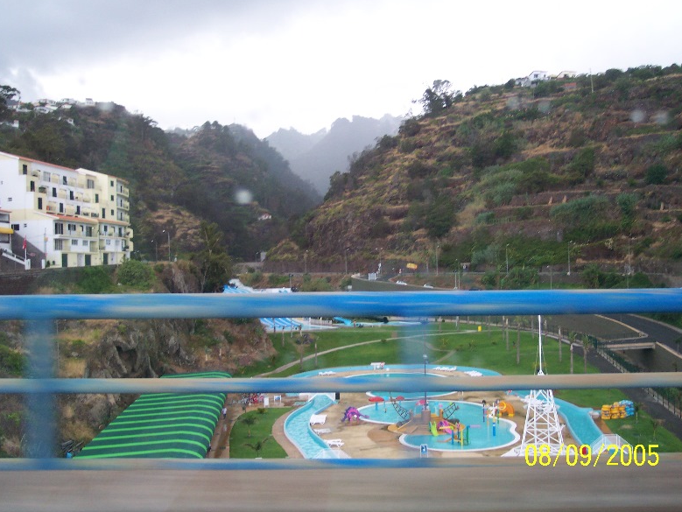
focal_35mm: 39
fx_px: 769
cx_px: 345
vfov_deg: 36.8
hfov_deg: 47.8
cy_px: 258
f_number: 2.8
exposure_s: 1/180
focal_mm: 8
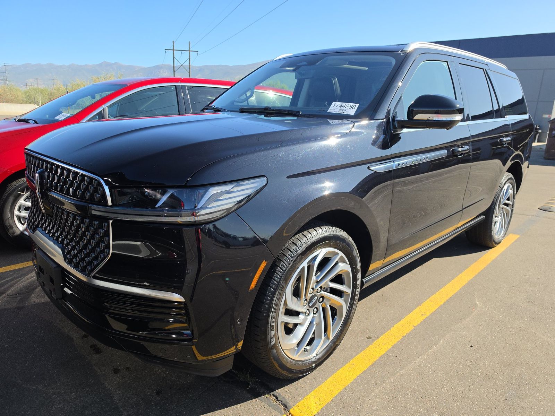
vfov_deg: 58.9
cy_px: 208
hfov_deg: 73.9
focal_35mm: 23
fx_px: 369
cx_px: 278
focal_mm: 6.5
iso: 63
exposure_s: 1/3058
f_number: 1.4
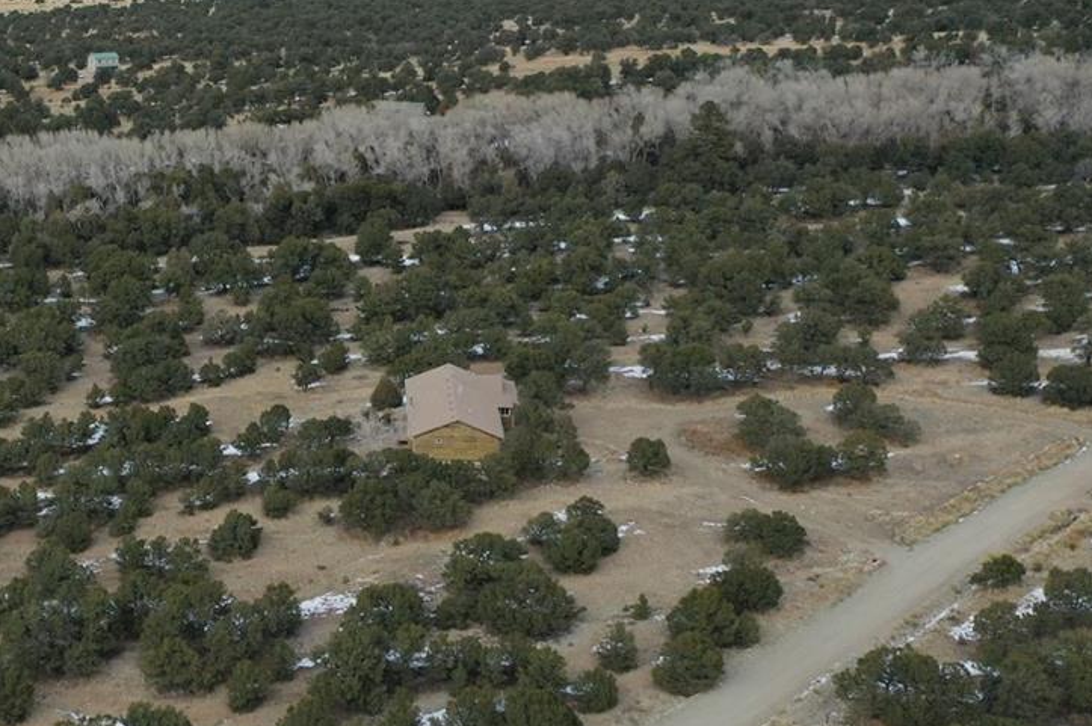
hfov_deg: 31.5
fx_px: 1879
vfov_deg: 21.8
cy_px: 435
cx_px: 214
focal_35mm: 62
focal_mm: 10.26
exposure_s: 1/2500
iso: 400
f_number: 2.8
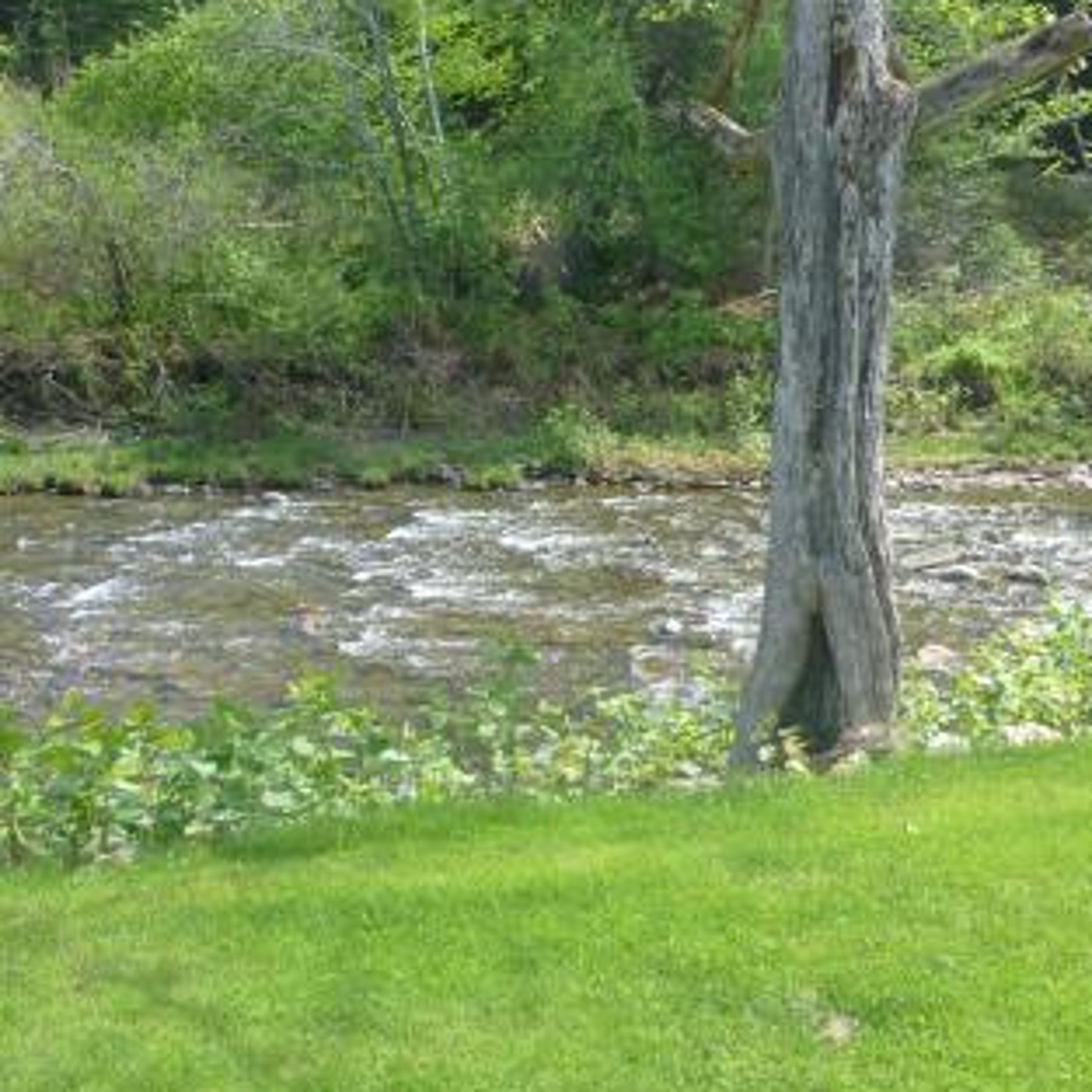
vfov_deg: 40.9
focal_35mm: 41
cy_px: 530
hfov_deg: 40.9
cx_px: 509
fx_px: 1463
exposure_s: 1/320
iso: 100
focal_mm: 4.4
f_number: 3.3
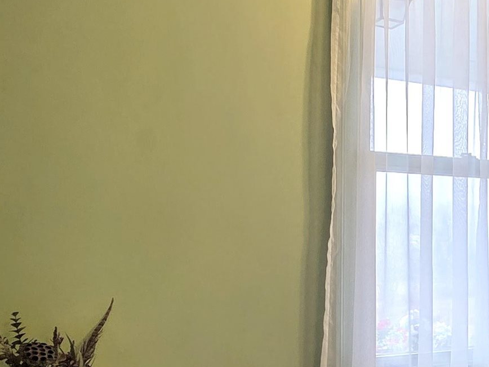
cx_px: 419
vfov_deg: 30.6
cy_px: 300
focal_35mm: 46
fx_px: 650
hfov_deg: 39.0
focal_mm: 2.2
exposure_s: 1/60
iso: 160
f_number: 2.2
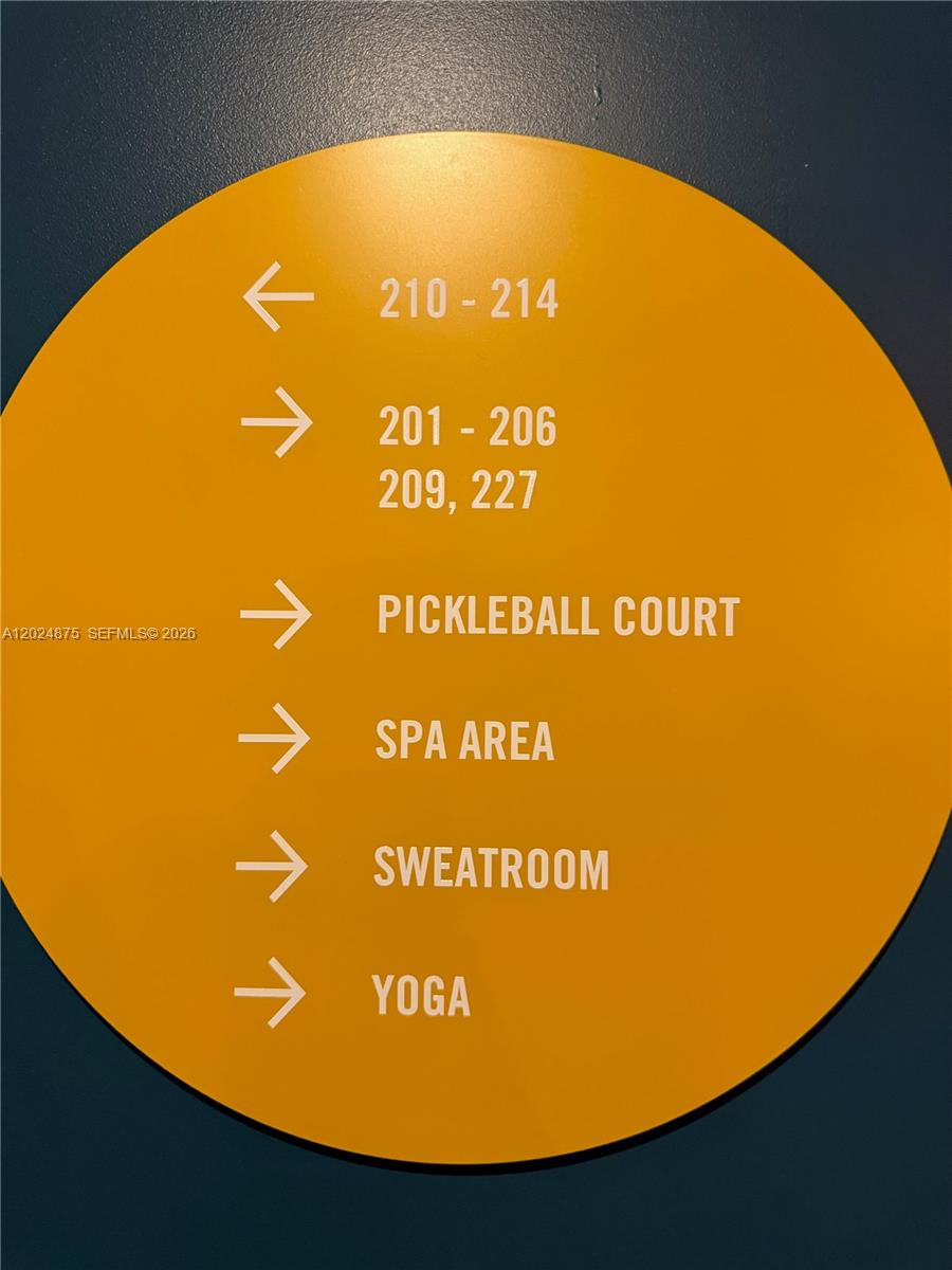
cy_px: 635
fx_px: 880
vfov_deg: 71.6
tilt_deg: +1.4
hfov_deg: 56.8
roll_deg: -1.8
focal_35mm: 24
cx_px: 476
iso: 400
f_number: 1.78
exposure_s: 1/60
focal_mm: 6.76
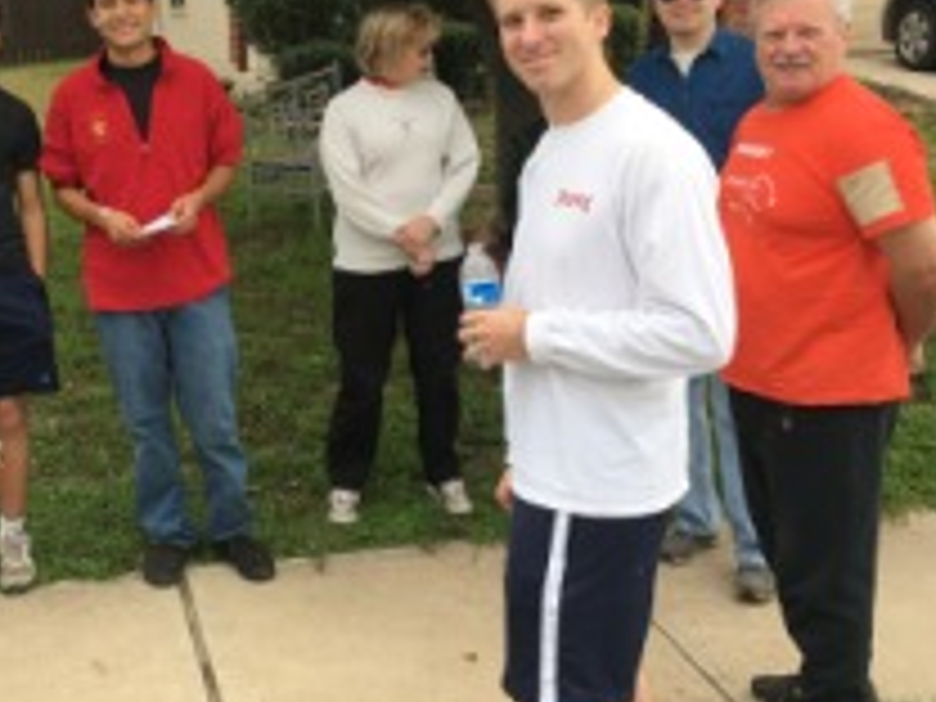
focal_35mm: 51
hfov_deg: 36.9
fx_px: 1379
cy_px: 297
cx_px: 274
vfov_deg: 28.5
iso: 25
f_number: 2.2
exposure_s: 1/331
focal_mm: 4.15
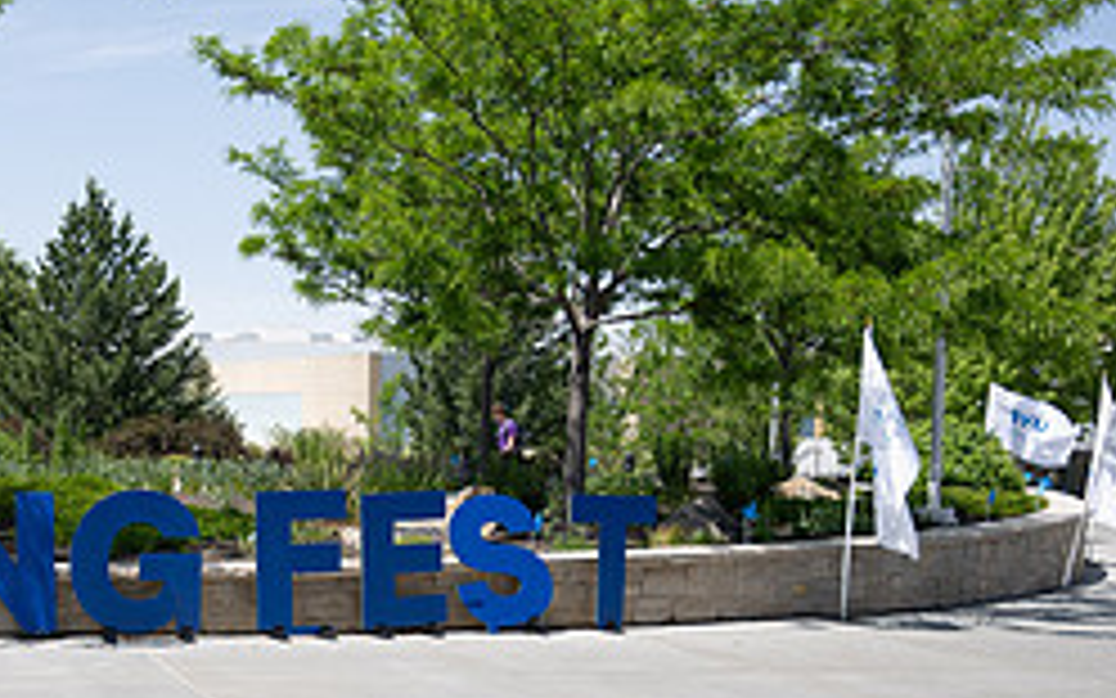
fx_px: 1764
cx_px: 166
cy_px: 520
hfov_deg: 33.7
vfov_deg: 22.2
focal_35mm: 58
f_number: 4
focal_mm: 24
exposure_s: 1/2000
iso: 250
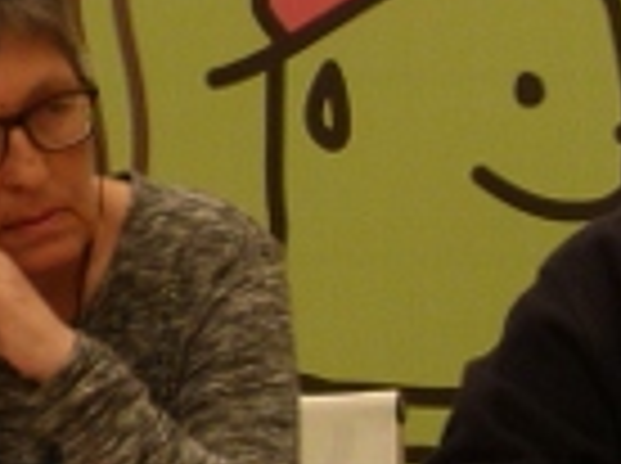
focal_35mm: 297
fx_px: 5319
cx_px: 1647
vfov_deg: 5.0
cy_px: 378
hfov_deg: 6.3
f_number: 3.6
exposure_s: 1/100
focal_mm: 7.3
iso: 80
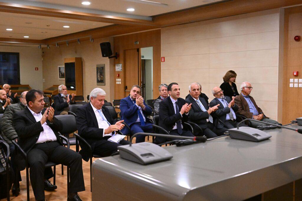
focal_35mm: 39
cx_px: 151
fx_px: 327
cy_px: 100
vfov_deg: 34.2
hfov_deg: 49.5
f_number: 5.6
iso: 11400
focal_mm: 39
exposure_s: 1/250
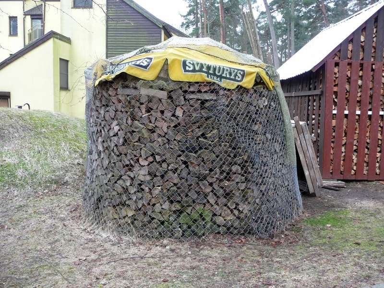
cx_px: 192
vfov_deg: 49.7
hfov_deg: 63.4
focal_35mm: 28
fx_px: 311
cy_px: 144
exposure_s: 1/30
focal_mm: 4.7
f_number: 3.3
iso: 250
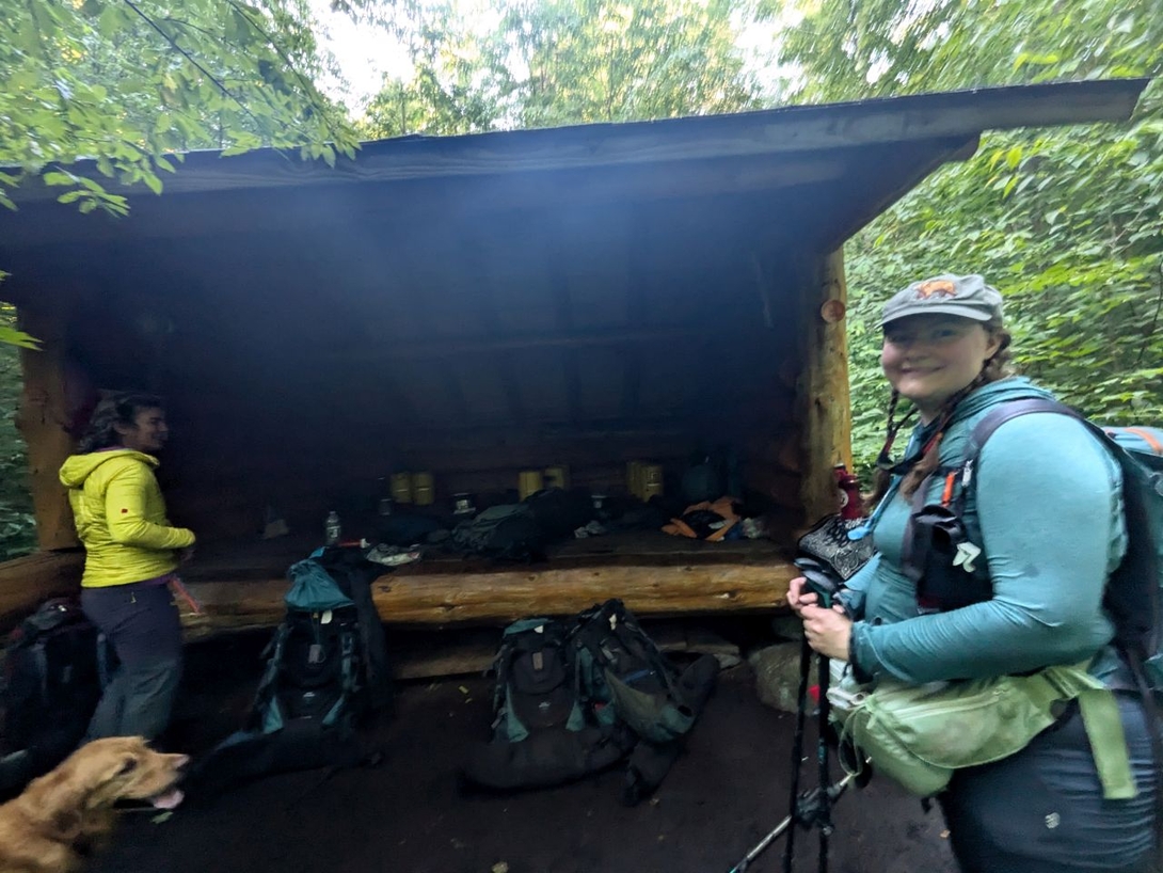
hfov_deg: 102.1
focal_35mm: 14
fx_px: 470
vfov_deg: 85.7
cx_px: 582
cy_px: 436
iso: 250
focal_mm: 1.85
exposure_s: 1/26
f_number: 2.2
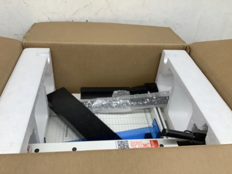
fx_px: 208
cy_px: 87
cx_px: 116
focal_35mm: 31
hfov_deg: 58.4
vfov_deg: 45.4
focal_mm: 3.3
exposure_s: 1/120
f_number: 2.4
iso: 64
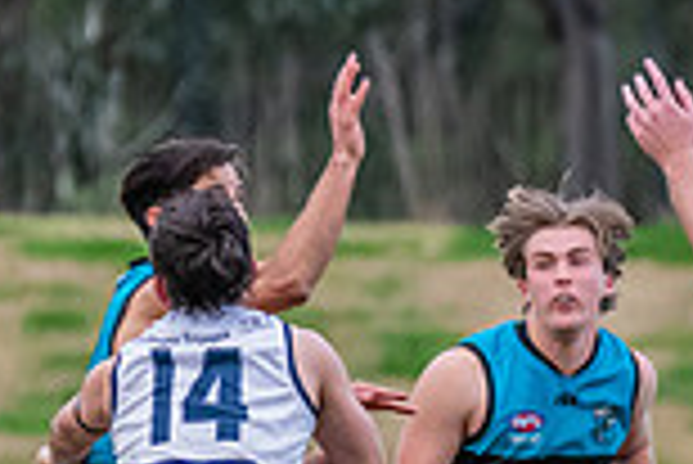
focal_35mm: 1382
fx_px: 26628
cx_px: 1145
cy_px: 226
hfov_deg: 1.5
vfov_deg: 1.0
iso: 2800
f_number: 5.6
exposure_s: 1/2000
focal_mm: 300
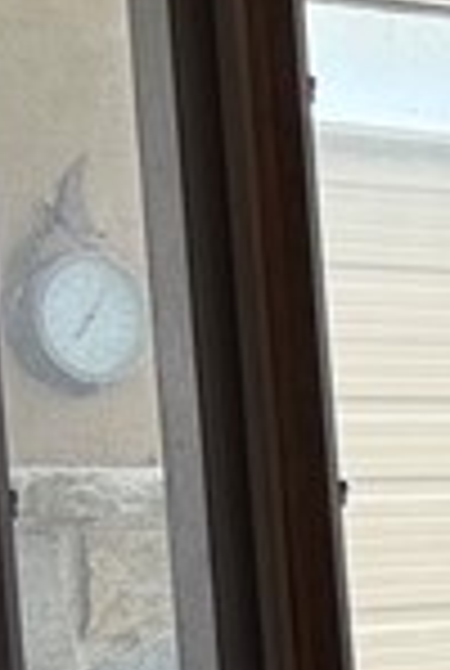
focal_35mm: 171
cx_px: 1678
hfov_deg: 6.7
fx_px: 3191
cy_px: 742
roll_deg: +2.3
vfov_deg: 11.8
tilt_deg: -4.6
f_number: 1.78
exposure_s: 1/118
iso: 200
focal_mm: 6.76
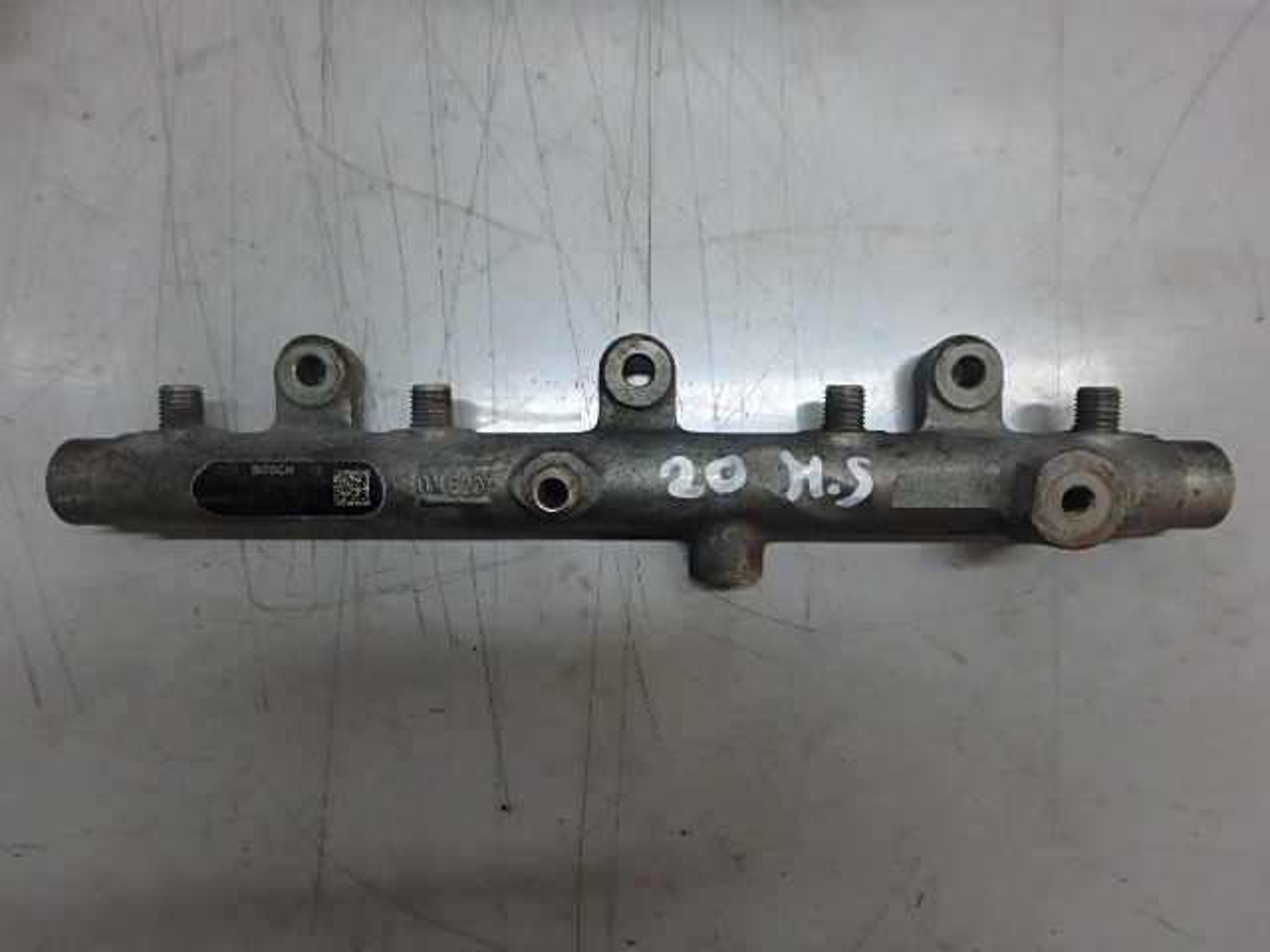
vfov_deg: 63.4
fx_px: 770
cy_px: 476
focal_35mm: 21
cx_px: 635
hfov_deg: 79.0
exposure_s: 1/60
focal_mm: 3.7
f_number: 3.5
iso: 200
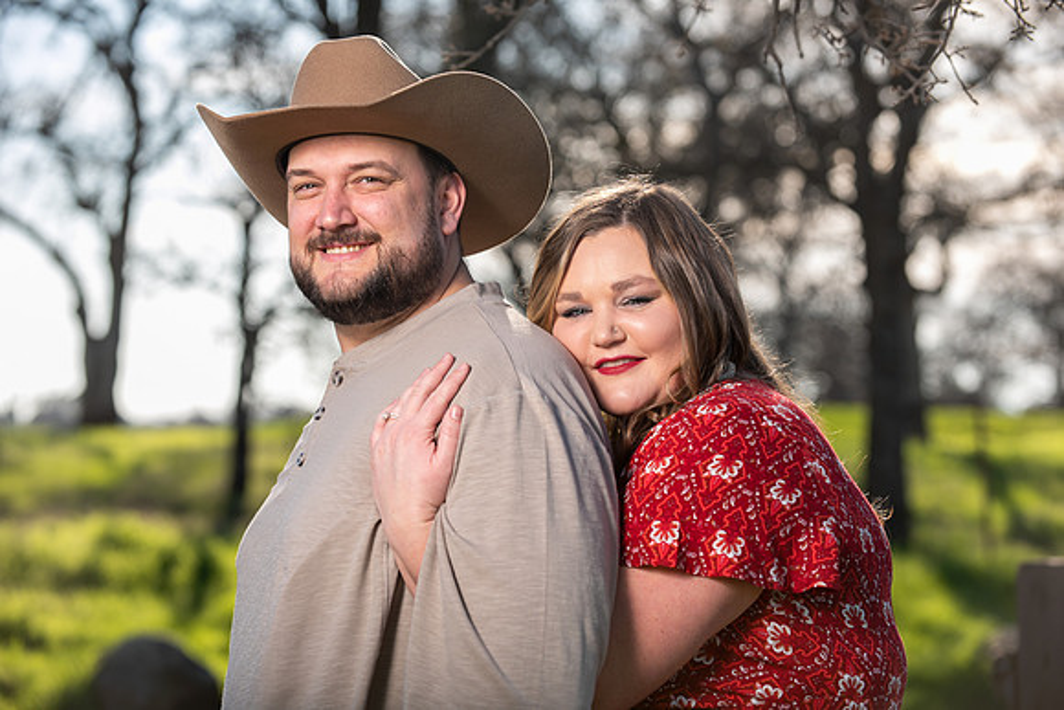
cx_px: 532
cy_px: 355
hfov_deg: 20.0
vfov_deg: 13.4
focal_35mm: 102
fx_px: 3015
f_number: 4
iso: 50
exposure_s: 1/250
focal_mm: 102
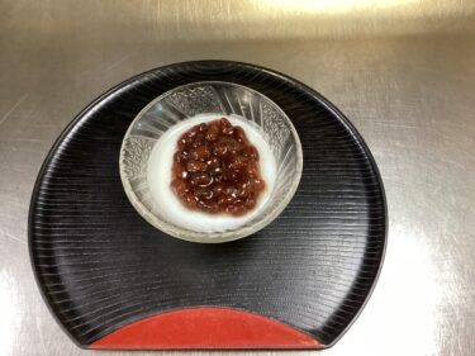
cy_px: 178
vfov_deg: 45.4
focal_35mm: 31
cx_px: 238
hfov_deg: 58.4
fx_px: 425
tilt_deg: -65.1
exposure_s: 1/60
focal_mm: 3.3
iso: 250
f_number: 2.4
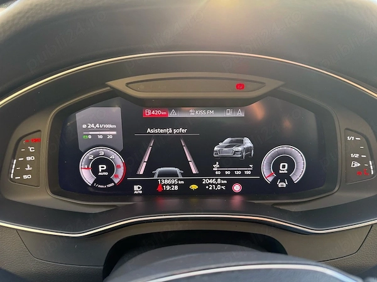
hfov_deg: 71.6
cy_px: 141
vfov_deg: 56.8
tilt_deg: -19.8
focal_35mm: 24
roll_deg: -0.4
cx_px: 188
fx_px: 261
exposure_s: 1/84
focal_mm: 6.76
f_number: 1.78
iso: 200
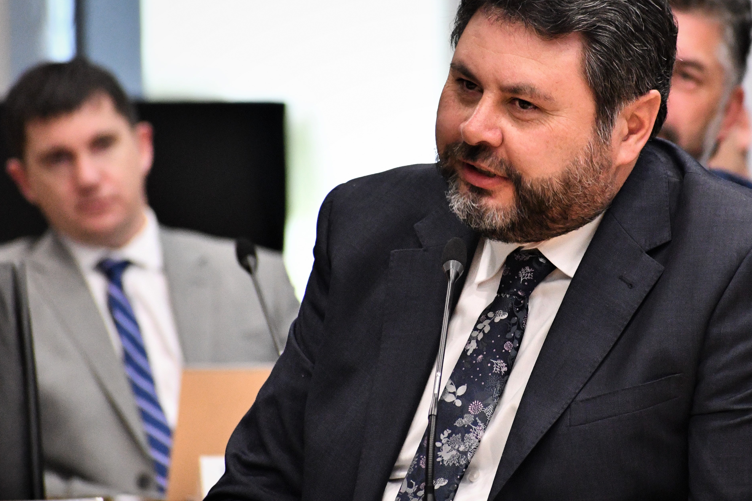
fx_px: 10027
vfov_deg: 2.9
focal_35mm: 480
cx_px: 472
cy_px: 228
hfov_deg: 4.3
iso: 3200
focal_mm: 220
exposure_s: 1/125
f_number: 5.6
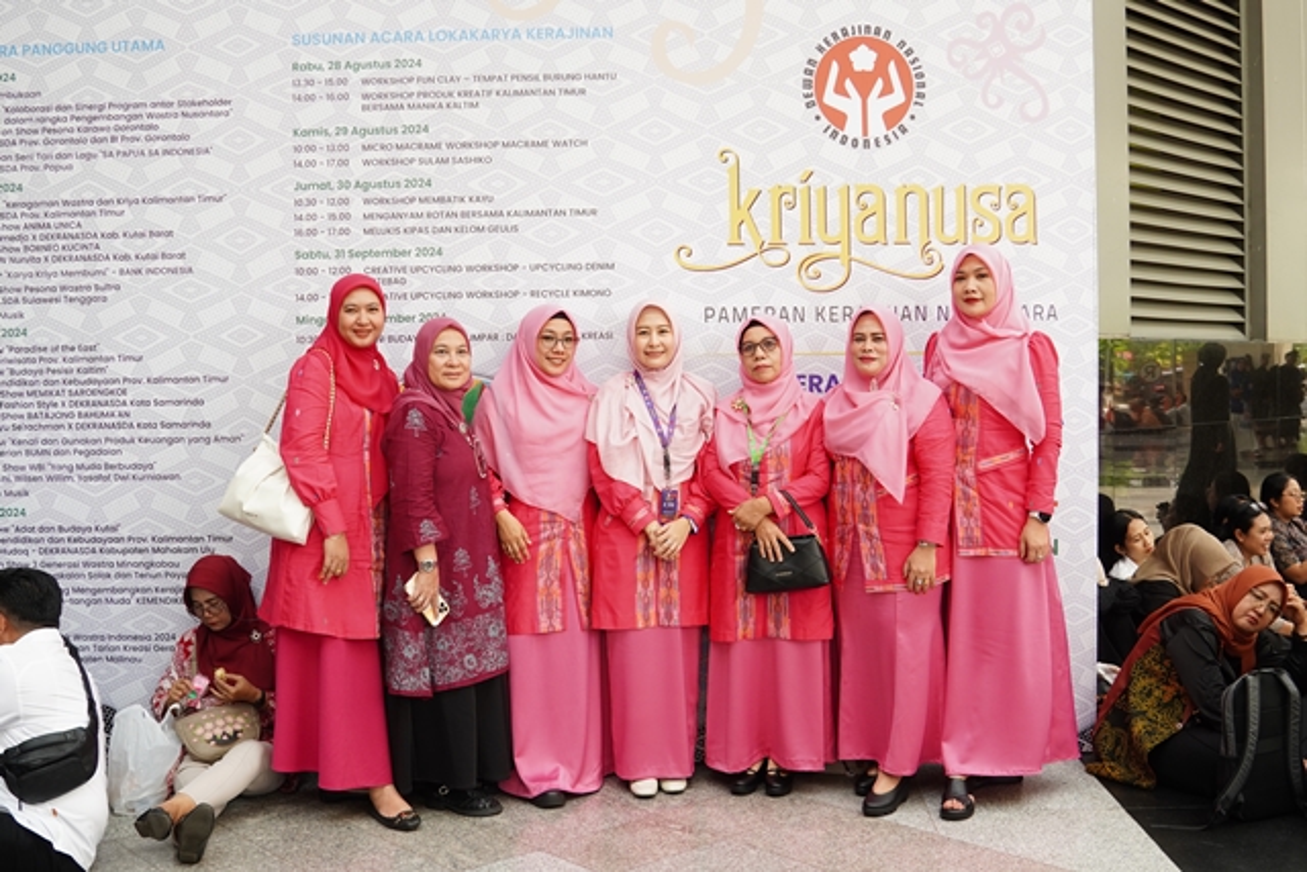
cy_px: 436
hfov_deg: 53.1
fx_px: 1307
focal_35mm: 36
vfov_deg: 36.9
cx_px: 654
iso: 320
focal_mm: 24
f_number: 4
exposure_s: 1/160
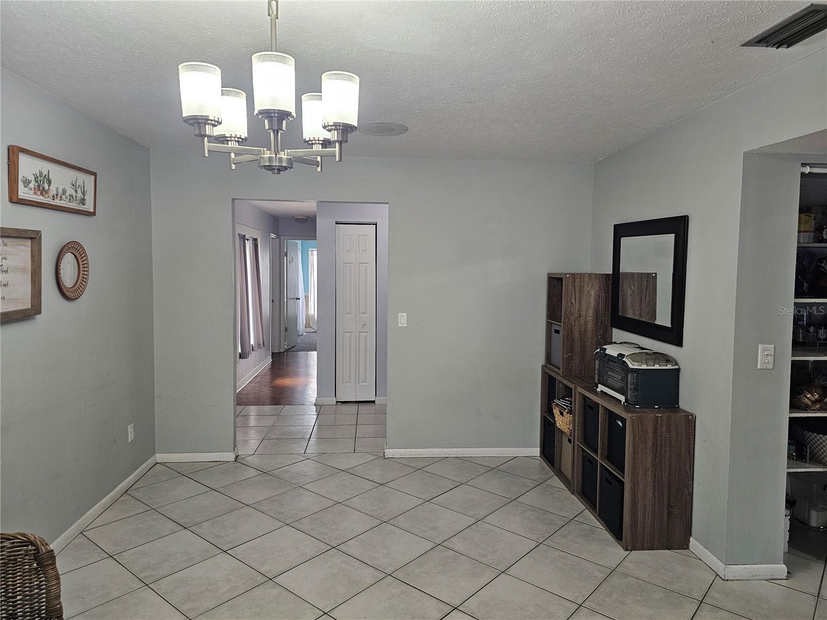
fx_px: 549
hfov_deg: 73.9
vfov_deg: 58.9
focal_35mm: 23
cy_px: 310
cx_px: 414
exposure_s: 1/120
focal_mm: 6.3
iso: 320
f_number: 1.7
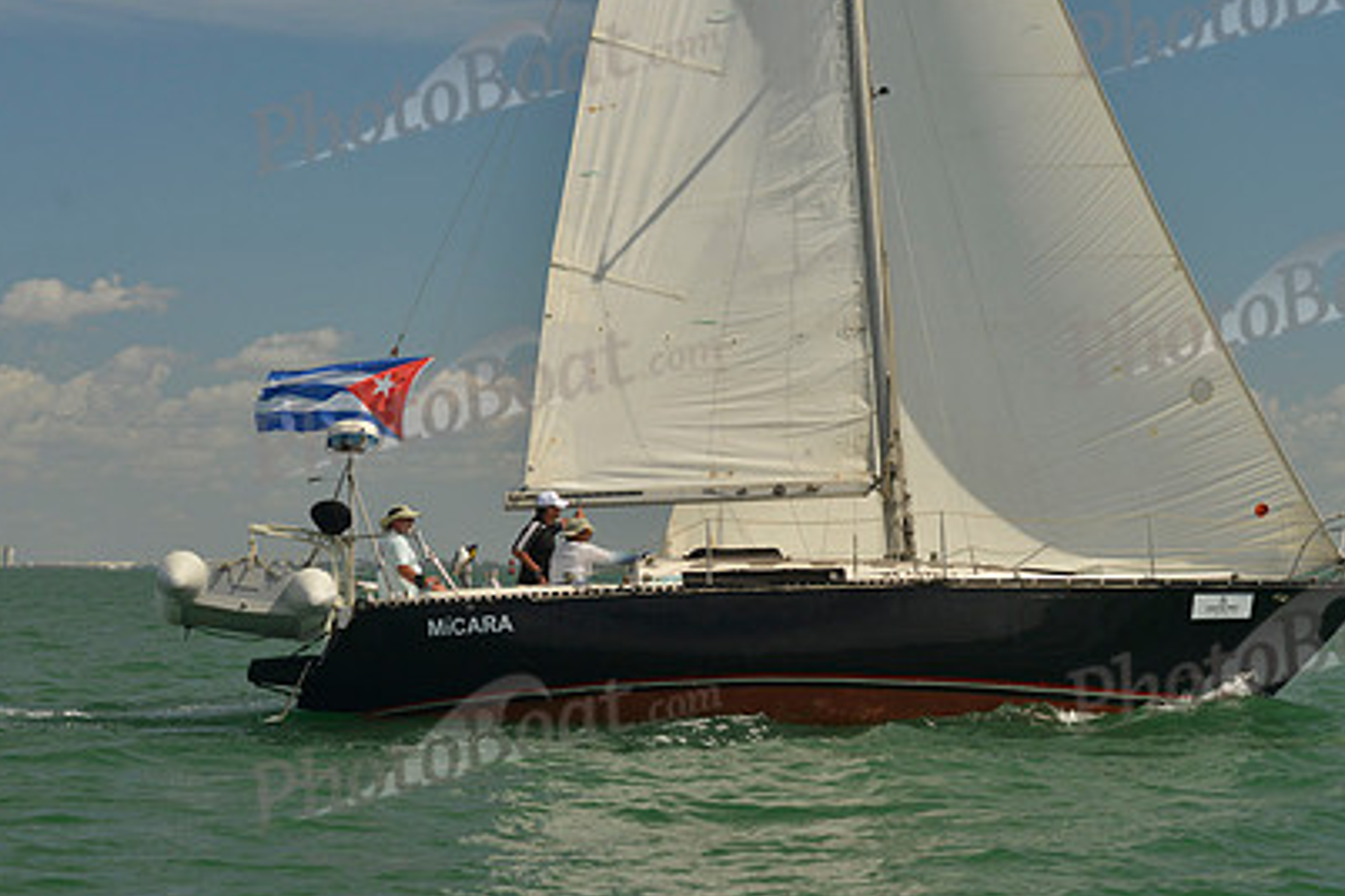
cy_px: 523
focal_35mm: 101
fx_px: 3773
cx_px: 897
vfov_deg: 13.5
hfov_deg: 20.1
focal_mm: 70
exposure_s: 1/800
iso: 280
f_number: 8
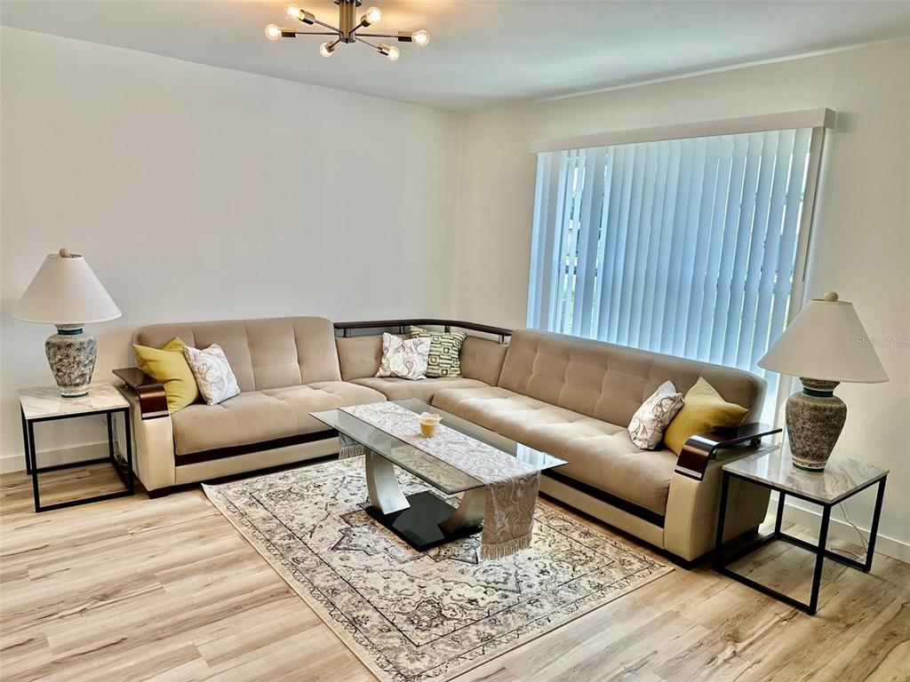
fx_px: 631
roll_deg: -2.7
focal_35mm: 24
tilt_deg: -10.6
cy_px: 341
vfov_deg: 56.8
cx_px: 455
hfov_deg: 71.6
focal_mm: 6.86
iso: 64
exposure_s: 1/180
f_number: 1.78
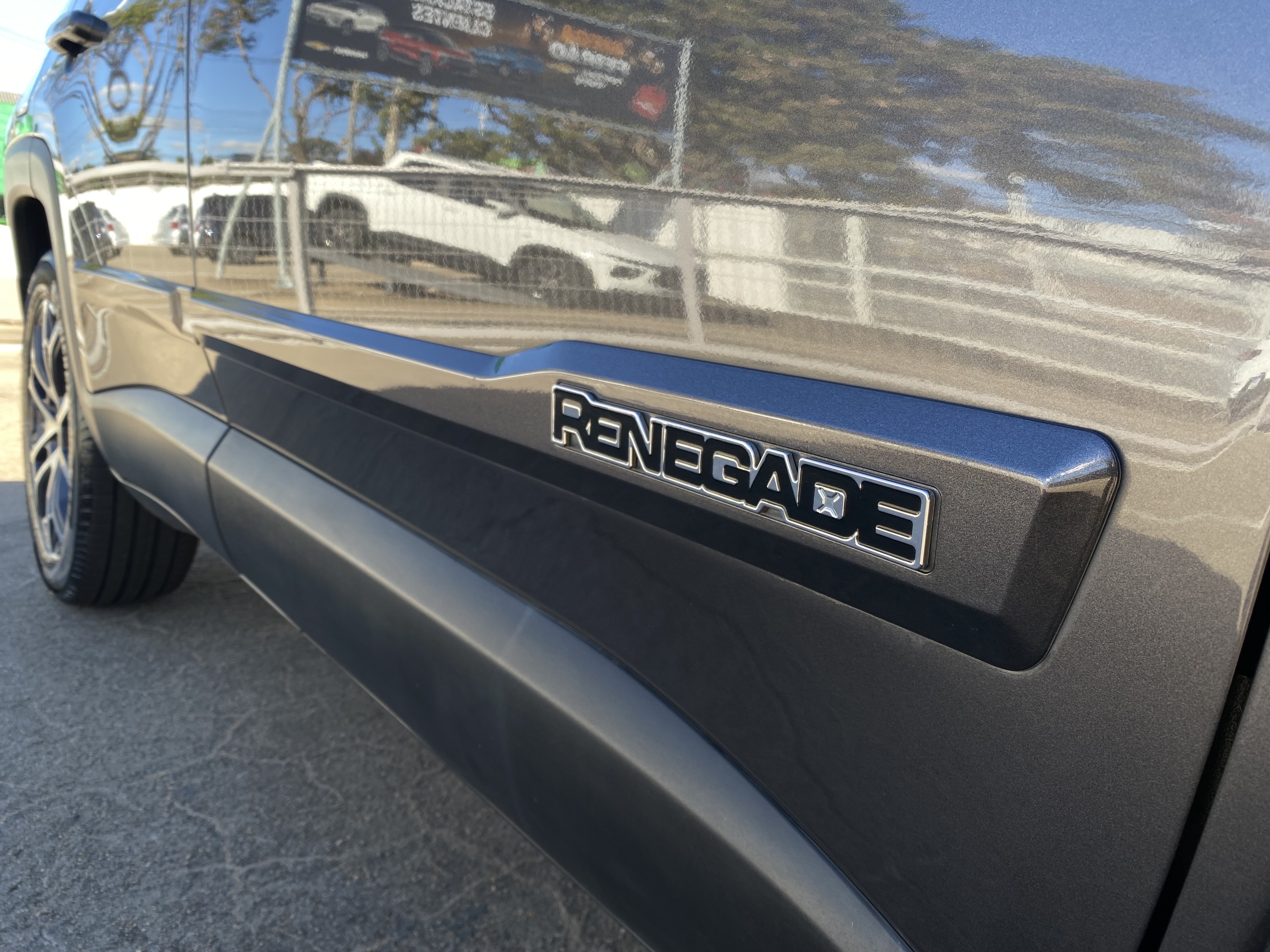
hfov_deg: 67.3
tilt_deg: -9.9
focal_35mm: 26
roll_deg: -4.2
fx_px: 954
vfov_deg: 53.1
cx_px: 635
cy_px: 476
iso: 32
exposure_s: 1/132
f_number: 1.8
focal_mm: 4.25
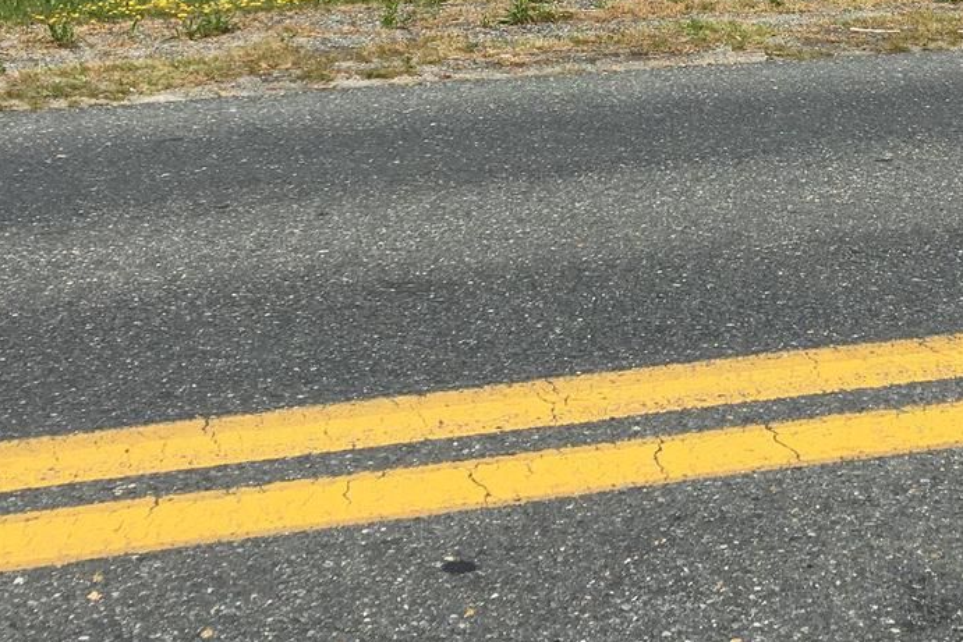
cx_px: 642
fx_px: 1793
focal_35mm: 67
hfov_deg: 29.9
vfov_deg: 19.2
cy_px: -131
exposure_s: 1/2564
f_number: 2.2
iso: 25
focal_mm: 4.15
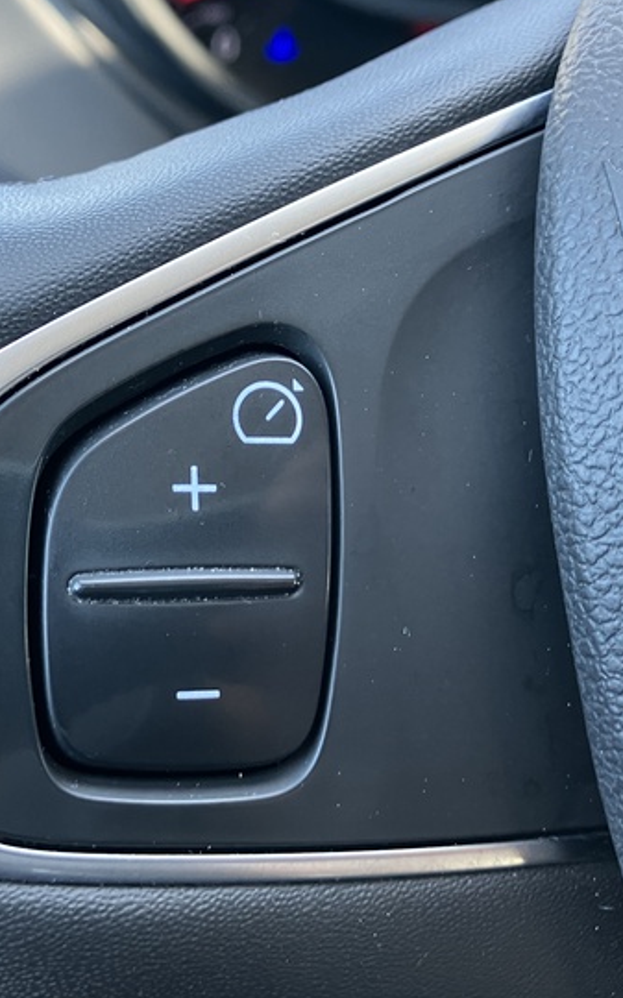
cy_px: 471
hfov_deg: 28.6
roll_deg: +2.3
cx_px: 137
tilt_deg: -32.1
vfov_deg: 45.3
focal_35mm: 44
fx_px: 1197
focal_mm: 3.99
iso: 80
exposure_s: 1/60
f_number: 1.8
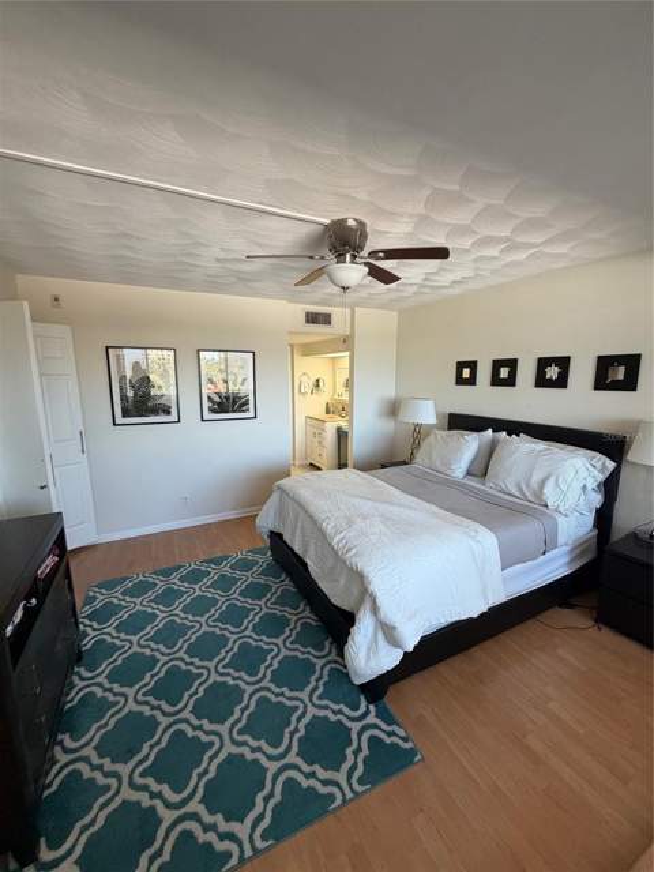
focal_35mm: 14
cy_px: 436
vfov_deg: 102.1
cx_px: 327
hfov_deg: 85.7
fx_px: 353
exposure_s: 1/120
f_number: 2.2
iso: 320
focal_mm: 2.22
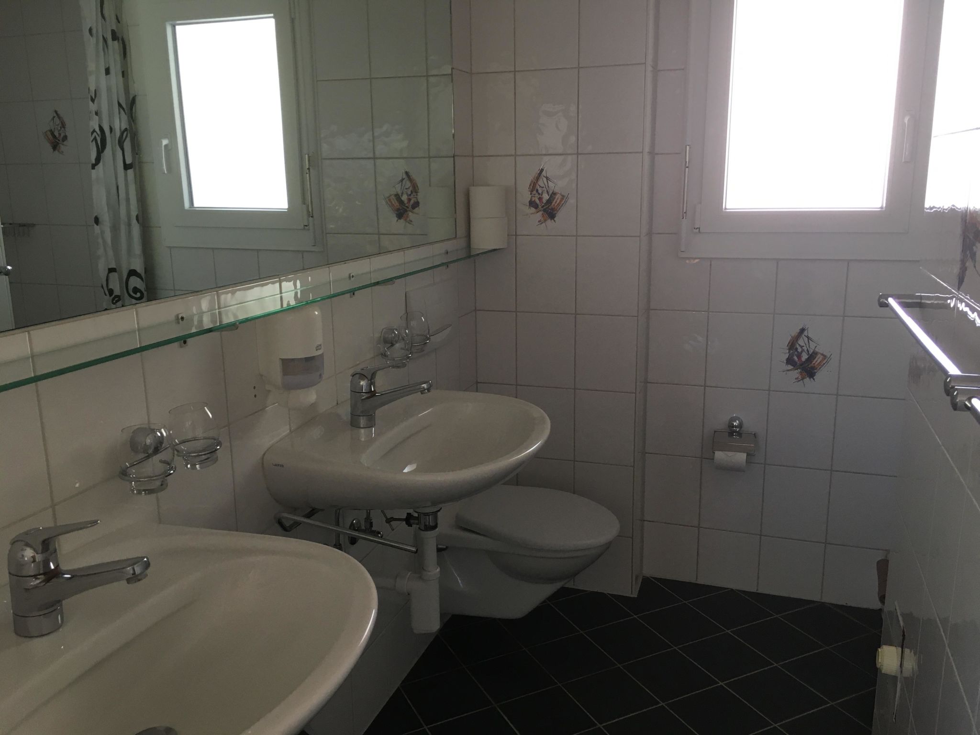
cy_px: 368
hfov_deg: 61.7
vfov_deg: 48.2
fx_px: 821
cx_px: 490
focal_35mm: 29
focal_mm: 4.15
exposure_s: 1/33
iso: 100
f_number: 2.2
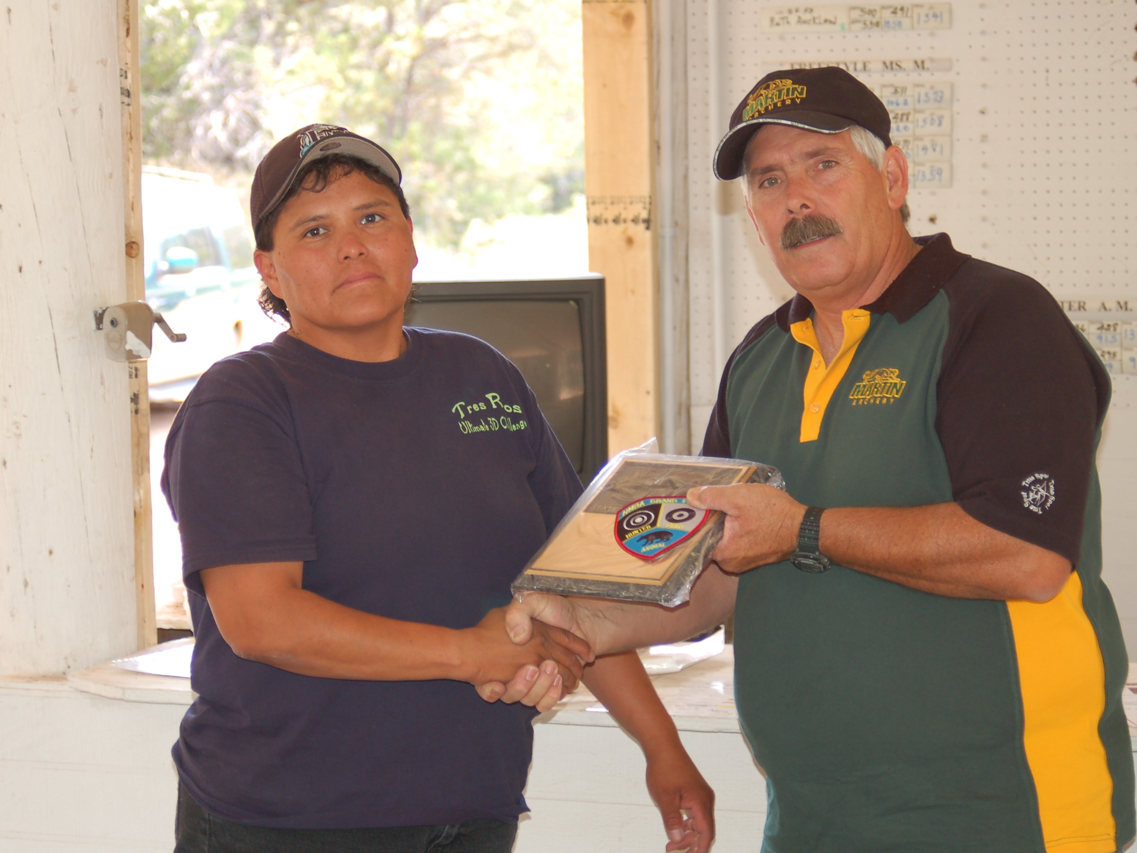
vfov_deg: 13.1
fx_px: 3712
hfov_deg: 17.4
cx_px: 541
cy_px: 453
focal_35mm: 113
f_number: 5
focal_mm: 62
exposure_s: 1/60
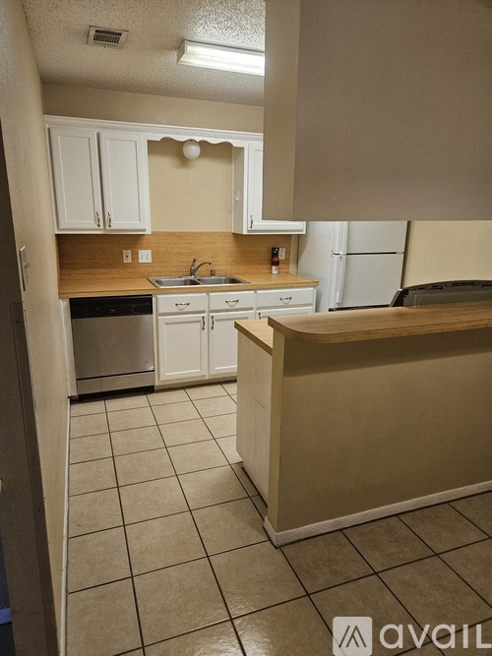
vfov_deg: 73.9
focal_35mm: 23
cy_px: 328
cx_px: 246
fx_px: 436
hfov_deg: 58.9
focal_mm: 5.4
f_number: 1.8
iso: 320
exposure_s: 1/120
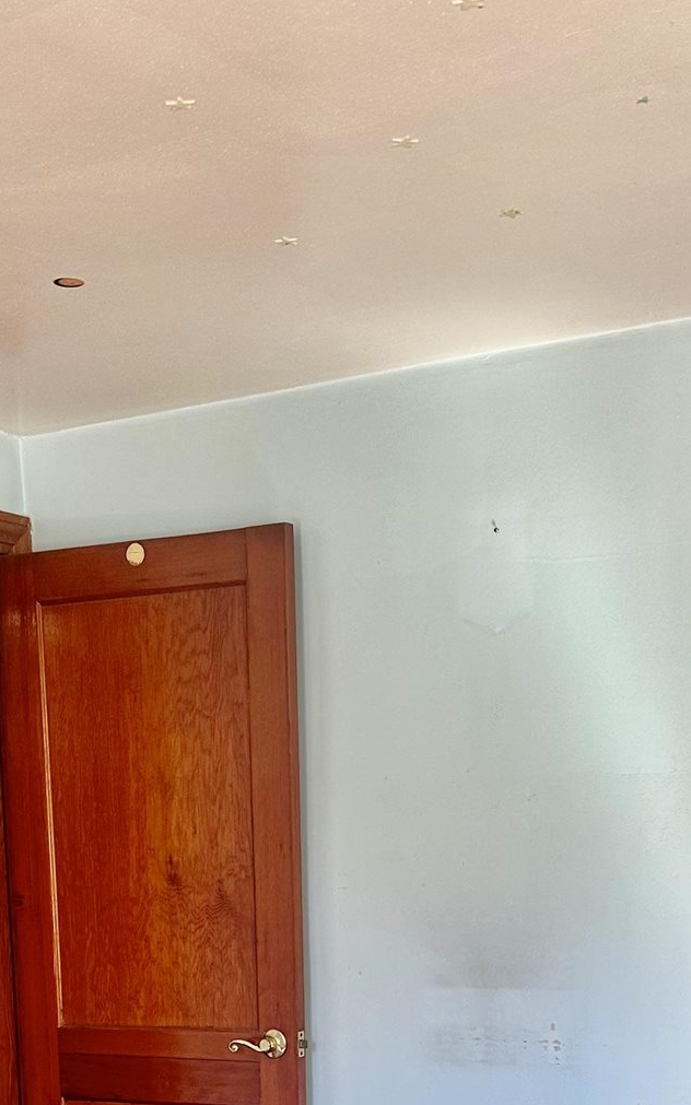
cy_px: 1175
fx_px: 1747
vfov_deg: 31.6
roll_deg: +0.4
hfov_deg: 22.4
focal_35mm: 58
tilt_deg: -9.2
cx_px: 295
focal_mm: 6.86
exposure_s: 1/60
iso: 125
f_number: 1.78
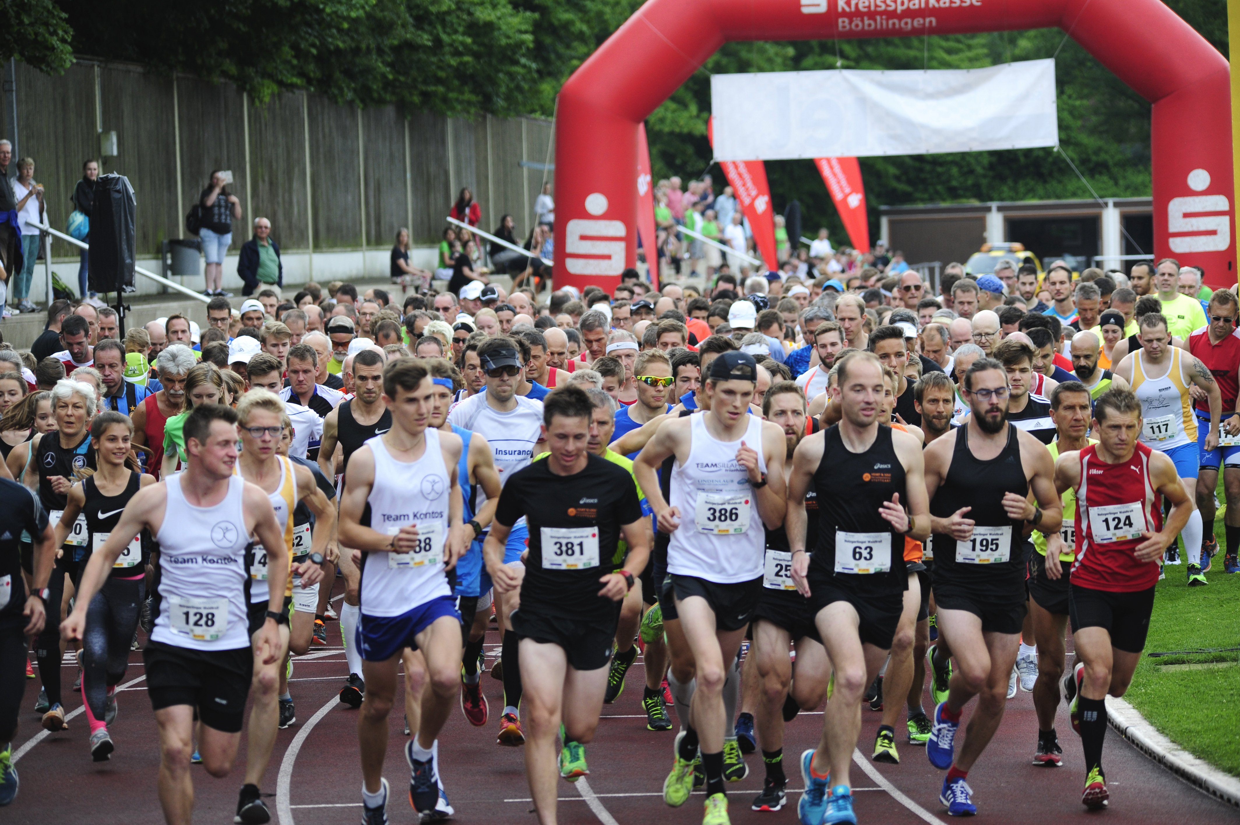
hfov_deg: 13.7
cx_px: 620
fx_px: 5163
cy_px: 412
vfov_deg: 9.1
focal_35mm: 150
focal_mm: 150
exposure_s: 1/500
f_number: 5
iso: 800
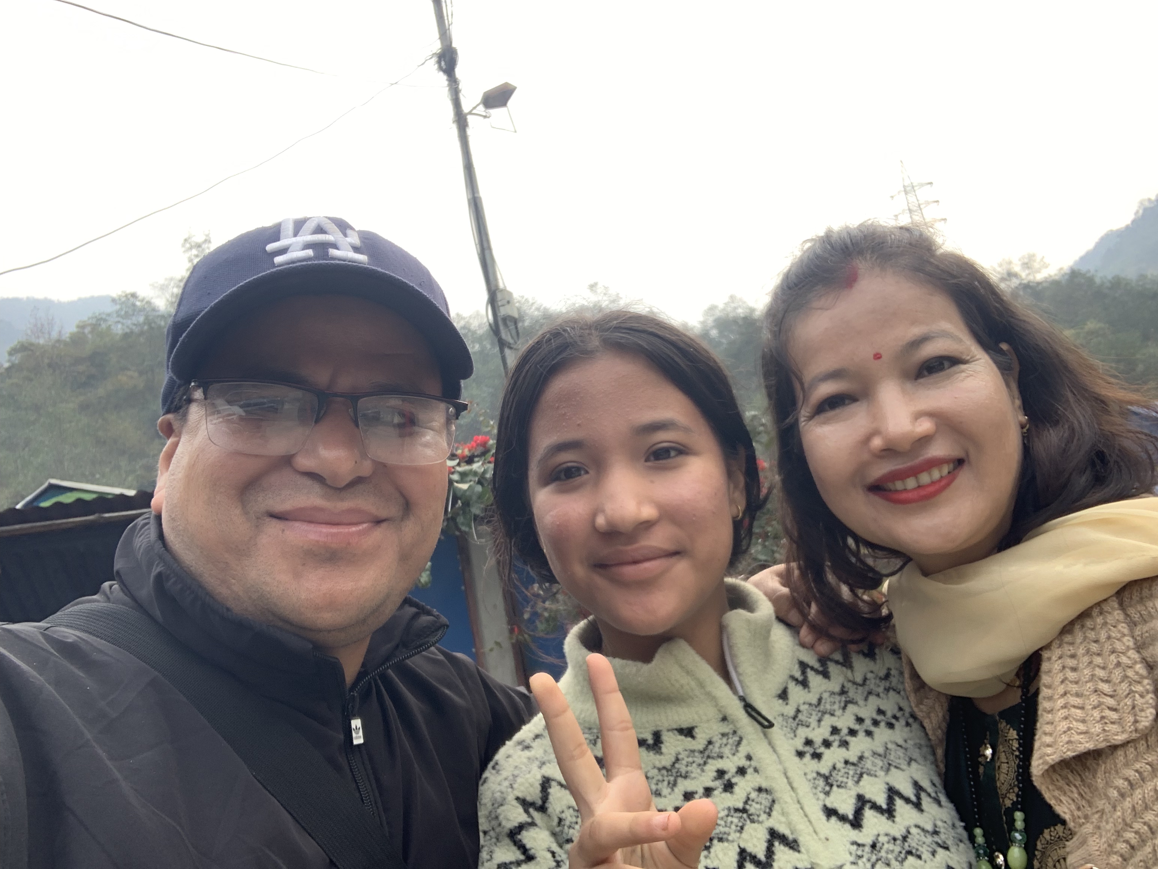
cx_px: 579
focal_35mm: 32
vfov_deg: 44.2
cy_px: 434
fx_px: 1070
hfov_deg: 56.8
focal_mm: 2.87
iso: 16
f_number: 2.2
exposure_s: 1/121
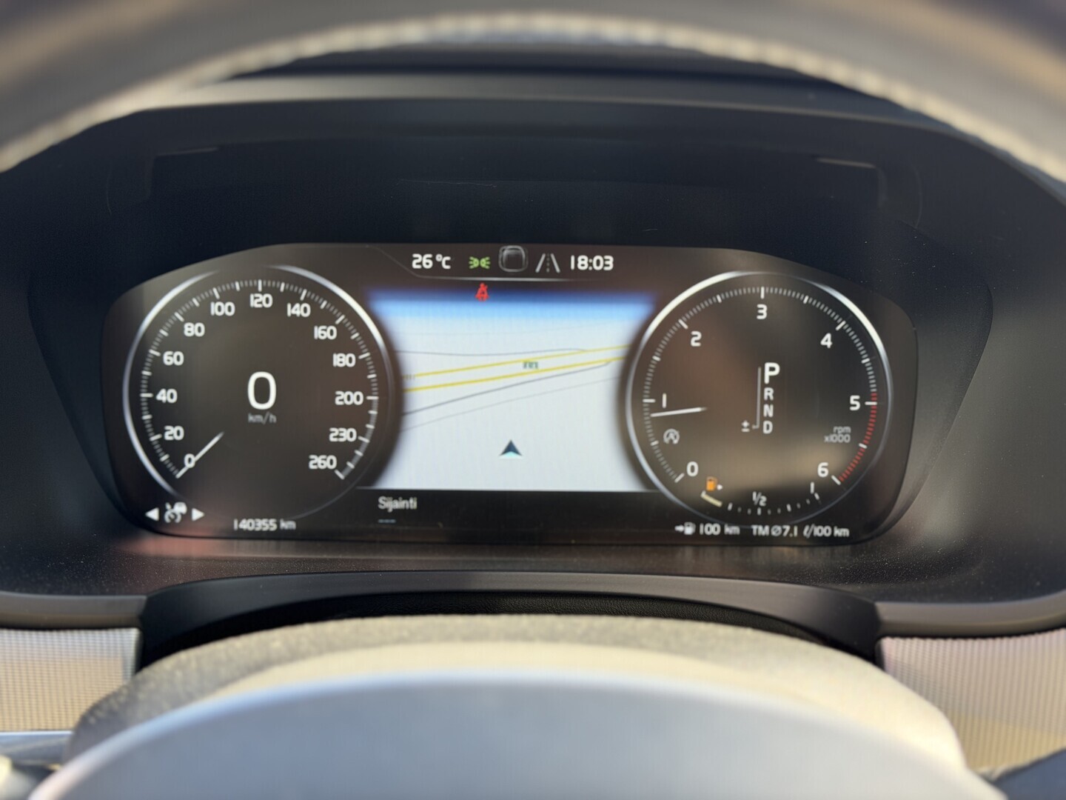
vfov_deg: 30.3
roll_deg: +0.8
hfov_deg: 39.7
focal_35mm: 48
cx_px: 533
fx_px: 1478
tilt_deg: -20.9
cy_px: 400
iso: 64
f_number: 1.78
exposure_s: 1/125
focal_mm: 6.76
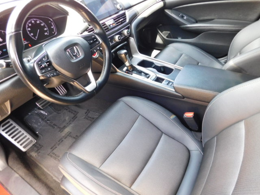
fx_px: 173
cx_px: 130
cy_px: 98
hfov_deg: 73.9
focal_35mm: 23
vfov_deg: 58.9
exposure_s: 1/30
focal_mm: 4
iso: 200
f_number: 3
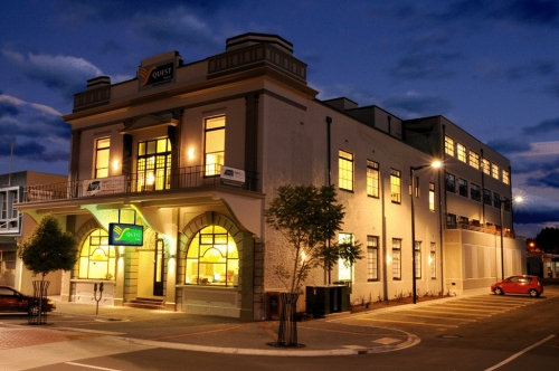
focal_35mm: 33
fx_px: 512
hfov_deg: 57.3
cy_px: 186
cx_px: 280
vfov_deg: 39.9
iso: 200
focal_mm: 22
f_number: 11
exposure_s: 5
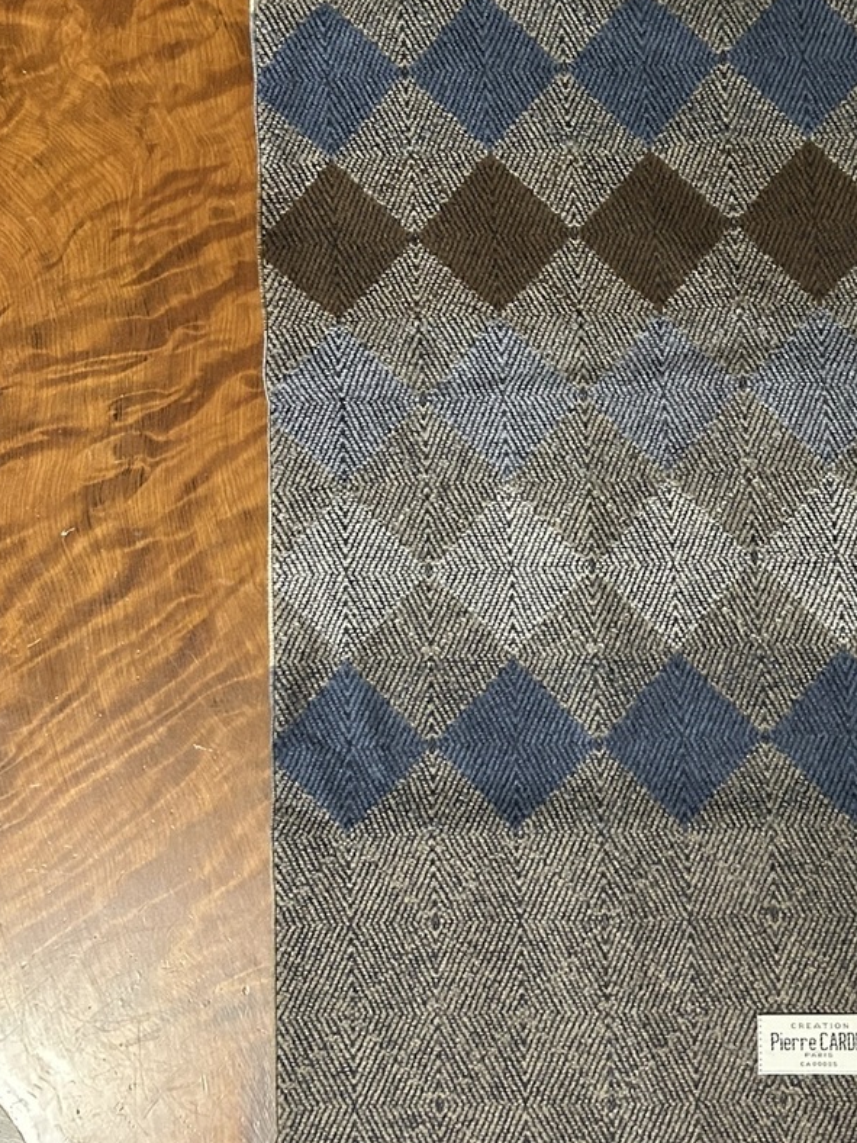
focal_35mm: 44
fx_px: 1452
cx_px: 712
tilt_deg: -83.4
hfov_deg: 31.8
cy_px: 413
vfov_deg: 42.5
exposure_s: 1/40
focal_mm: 5.7
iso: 640
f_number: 1.5
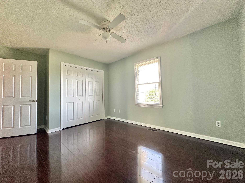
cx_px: 122
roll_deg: +1.5
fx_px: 99
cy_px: 92
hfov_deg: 102.1
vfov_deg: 85.7
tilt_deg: +2.8
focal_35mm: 14
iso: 250
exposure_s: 1/99
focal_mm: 2.22
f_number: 2.2
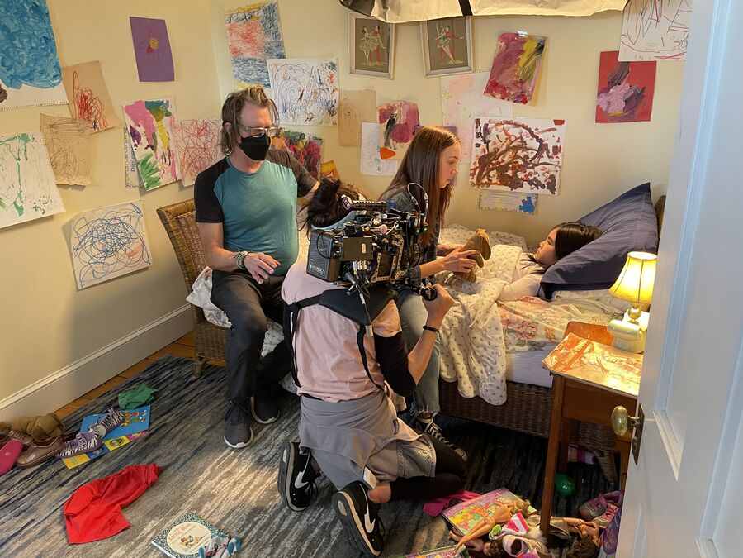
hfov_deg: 67.3
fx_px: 558
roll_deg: +3.1
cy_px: 279
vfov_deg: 53.1
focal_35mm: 26
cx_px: 372
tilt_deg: -21.5
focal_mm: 5.1
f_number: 1.6
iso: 320
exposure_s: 1/60
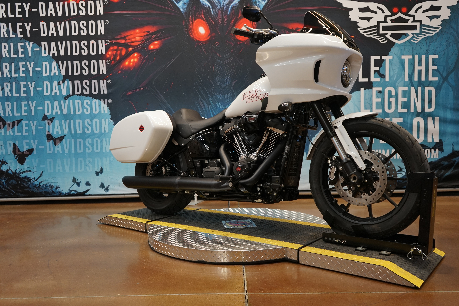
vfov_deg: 43.6
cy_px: 153
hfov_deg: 61.9
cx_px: 230
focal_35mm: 30
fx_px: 382
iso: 1000
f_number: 4
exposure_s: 1/160
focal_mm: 30
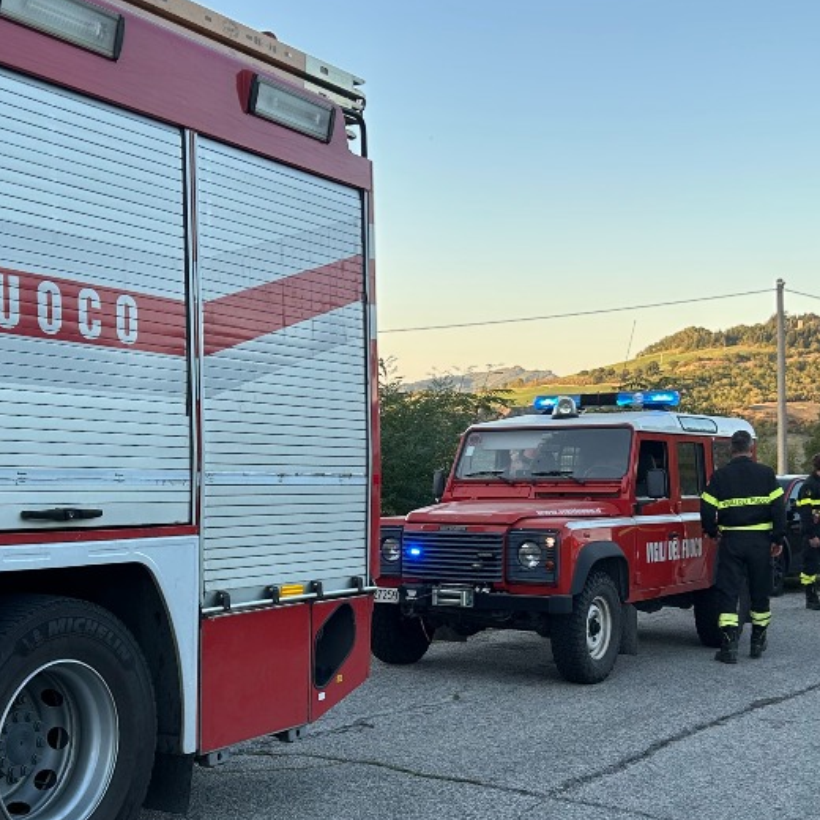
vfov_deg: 31.9
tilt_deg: -4.3
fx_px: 1420
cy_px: 566
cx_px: 303
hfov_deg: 32.0
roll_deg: -1.3
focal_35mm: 53
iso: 50
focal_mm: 5.7
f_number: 1.5
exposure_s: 1/383
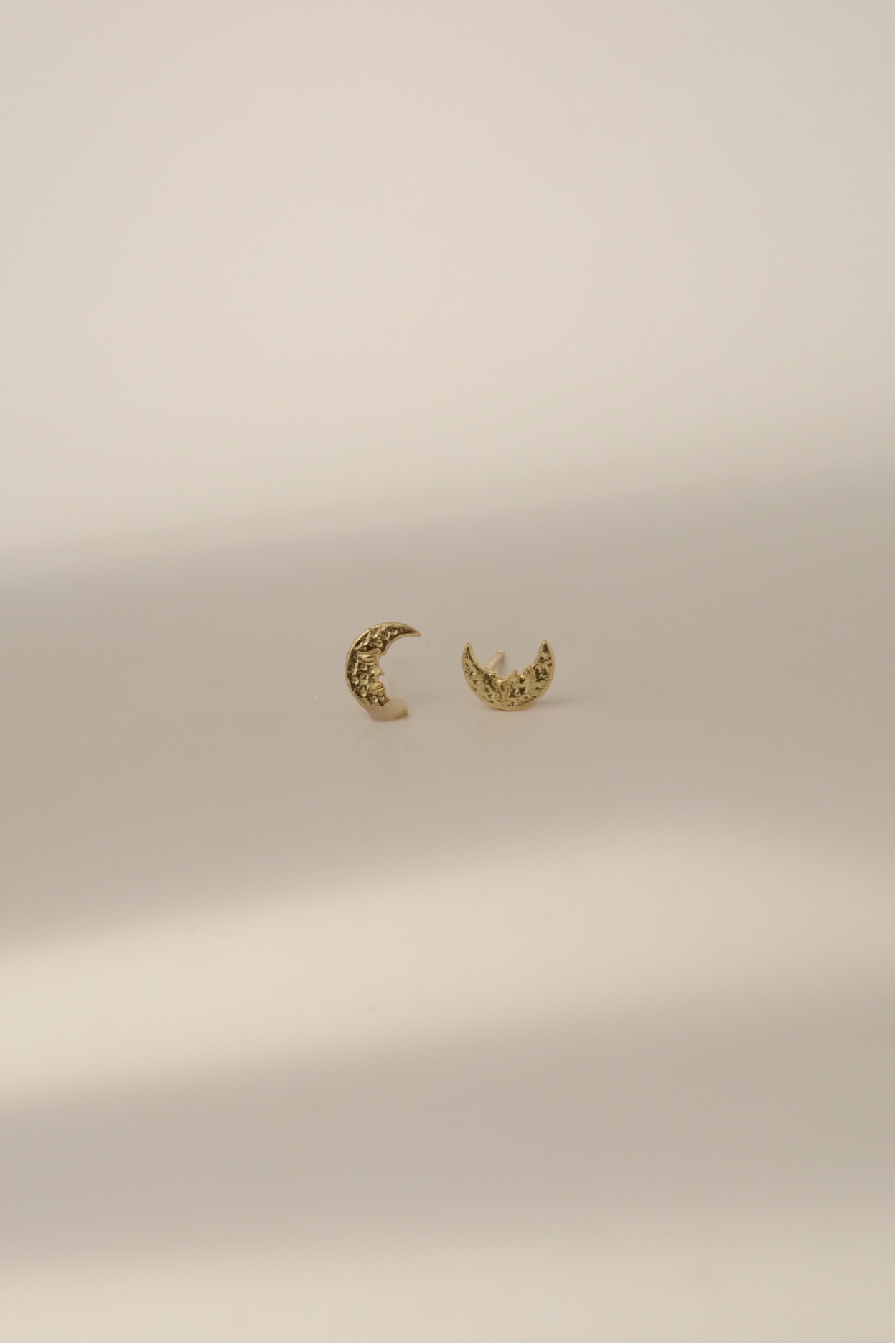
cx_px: 448
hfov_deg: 12.2
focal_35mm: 112
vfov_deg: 18.2
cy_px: 672
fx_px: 4196
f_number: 11
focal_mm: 75
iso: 500
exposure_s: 1/2000
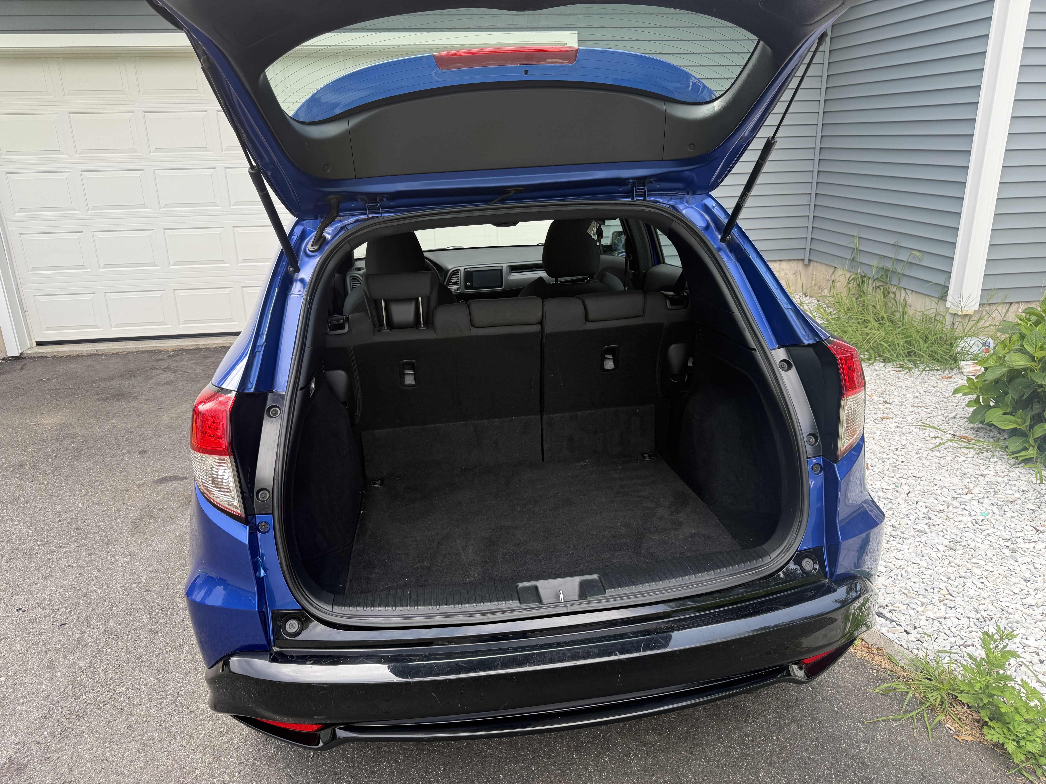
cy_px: 392
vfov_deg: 56.8
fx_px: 725
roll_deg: +1.7
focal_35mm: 24
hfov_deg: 71.6
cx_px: 523
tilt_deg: -15.9
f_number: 1.78
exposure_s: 1/497
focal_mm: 6.76
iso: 100
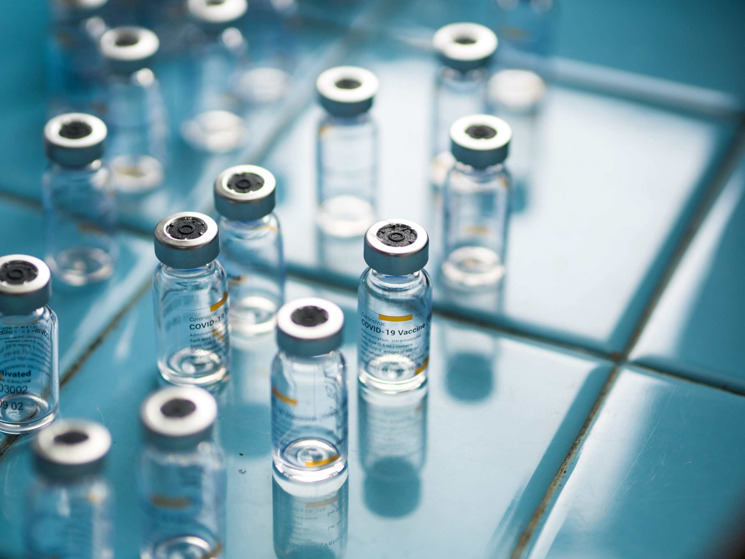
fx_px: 1938
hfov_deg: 21.8
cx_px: 372
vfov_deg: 16.4
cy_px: 280
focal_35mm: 90
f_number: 1.8
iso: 125
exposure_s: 1/320
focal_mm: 45
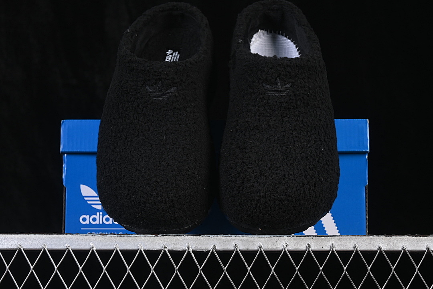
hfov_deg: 27.0
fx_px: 902
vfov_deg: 18.2
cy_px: 144
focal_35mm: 75
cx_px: 216
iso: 160
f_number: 6.3
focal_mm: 50
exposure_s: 1/60
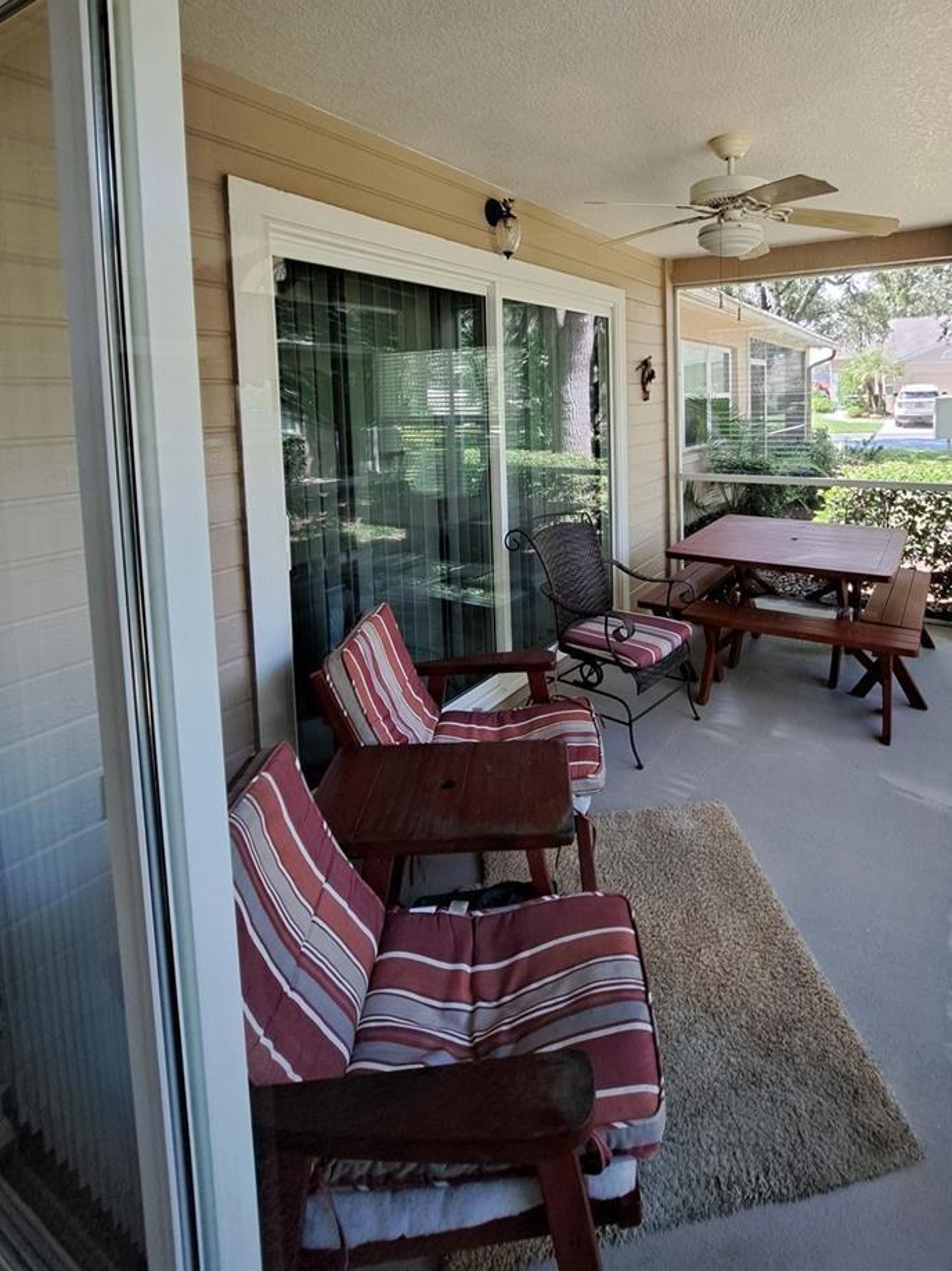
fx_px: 624
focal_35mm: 17
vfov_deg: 88.3
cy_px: 442
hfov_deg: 73.1
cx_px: 609
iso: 100
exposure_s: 1/40
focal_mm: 1.74
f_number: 2.2
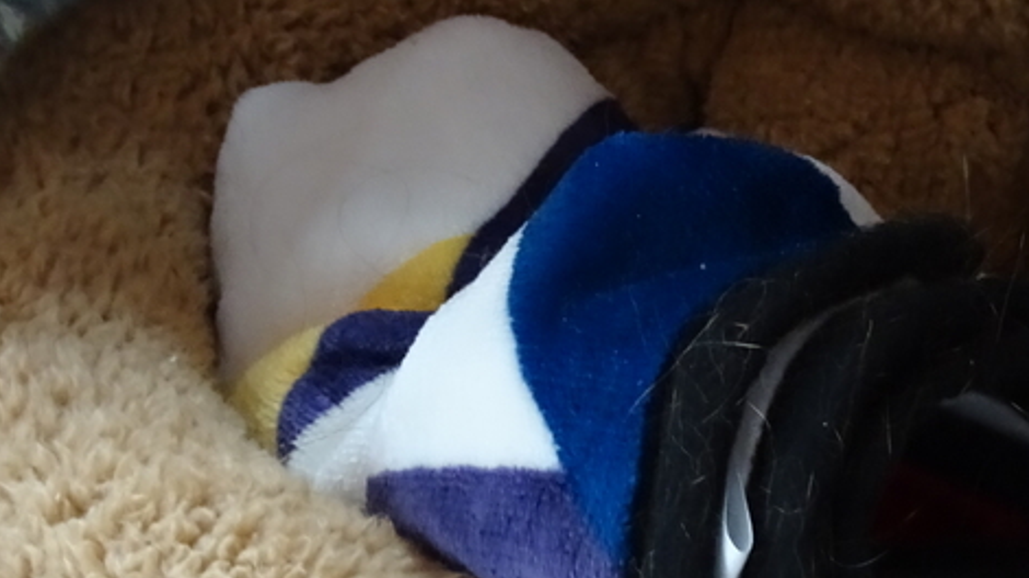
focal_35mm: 57
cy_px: 764
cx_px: 751
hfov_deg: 35.9
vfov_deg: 19.3
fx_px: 1555
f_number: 3.5
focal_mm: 4.1
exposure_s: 1/10
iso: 800
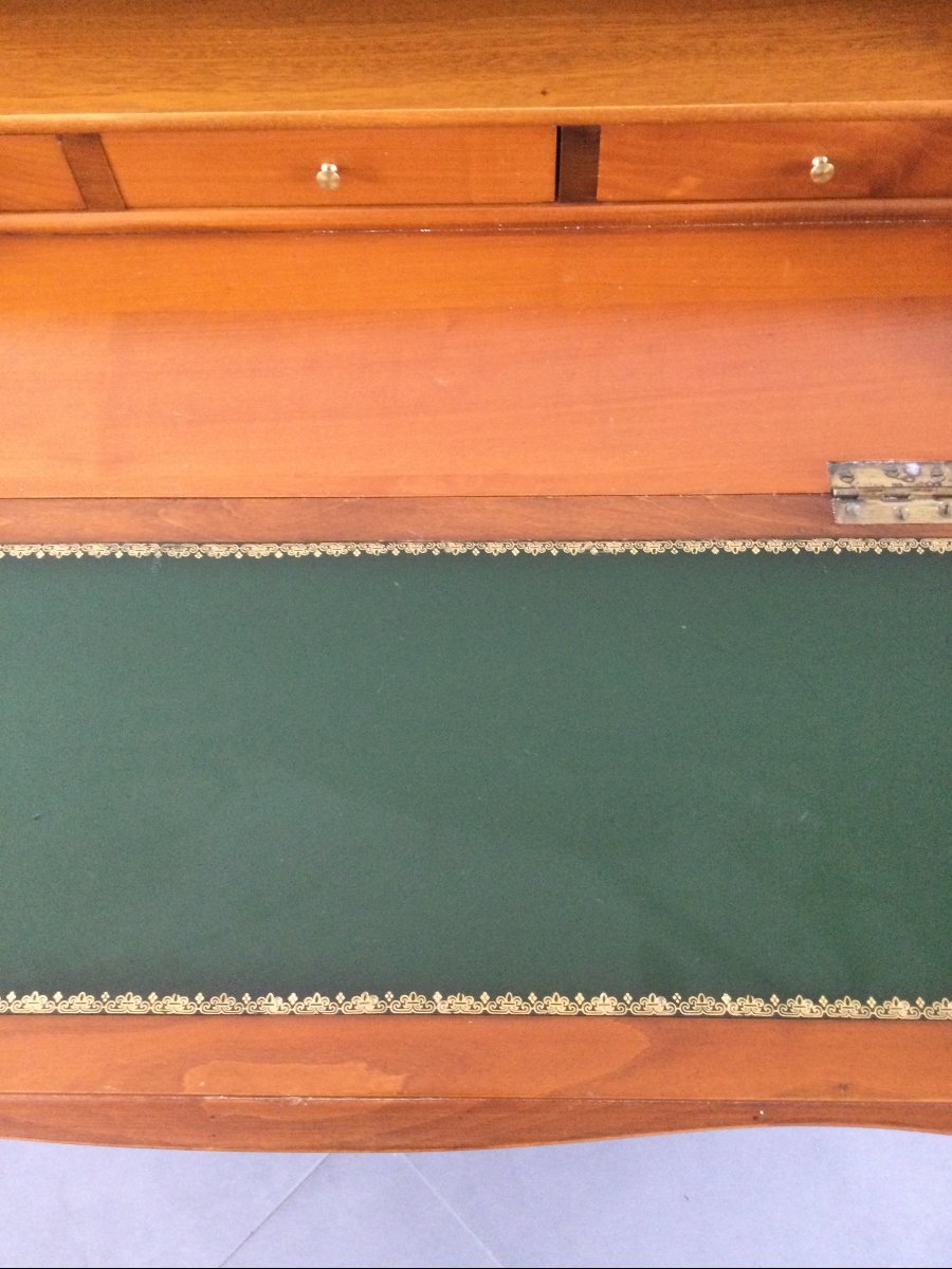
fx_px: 1137
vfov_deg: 58.4
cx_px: 476
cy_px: 634
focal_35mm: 31
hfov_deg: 45.4
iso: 250
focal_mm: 3.3
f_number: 2.4
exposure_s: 1/17
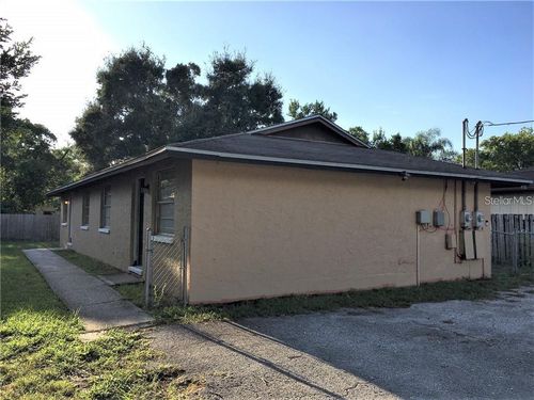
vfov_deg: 48.2
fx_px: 447
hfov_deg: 61.7
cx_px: 267
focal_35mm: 29
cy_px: 200
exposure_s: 1/1148
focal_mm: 4.15
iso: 25
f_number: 2.2
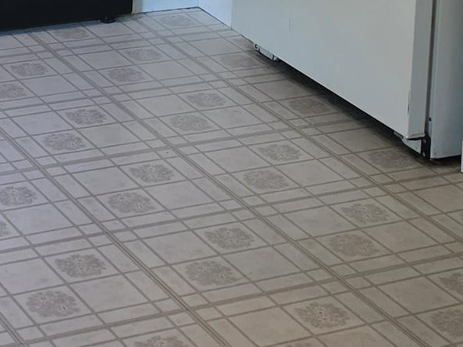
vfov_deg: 10.9
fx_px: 1605
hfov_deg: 16.3
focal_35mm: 120
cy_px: -424
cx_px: 124
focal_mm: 6.5
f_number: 1.4
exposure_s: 1/120
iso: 400
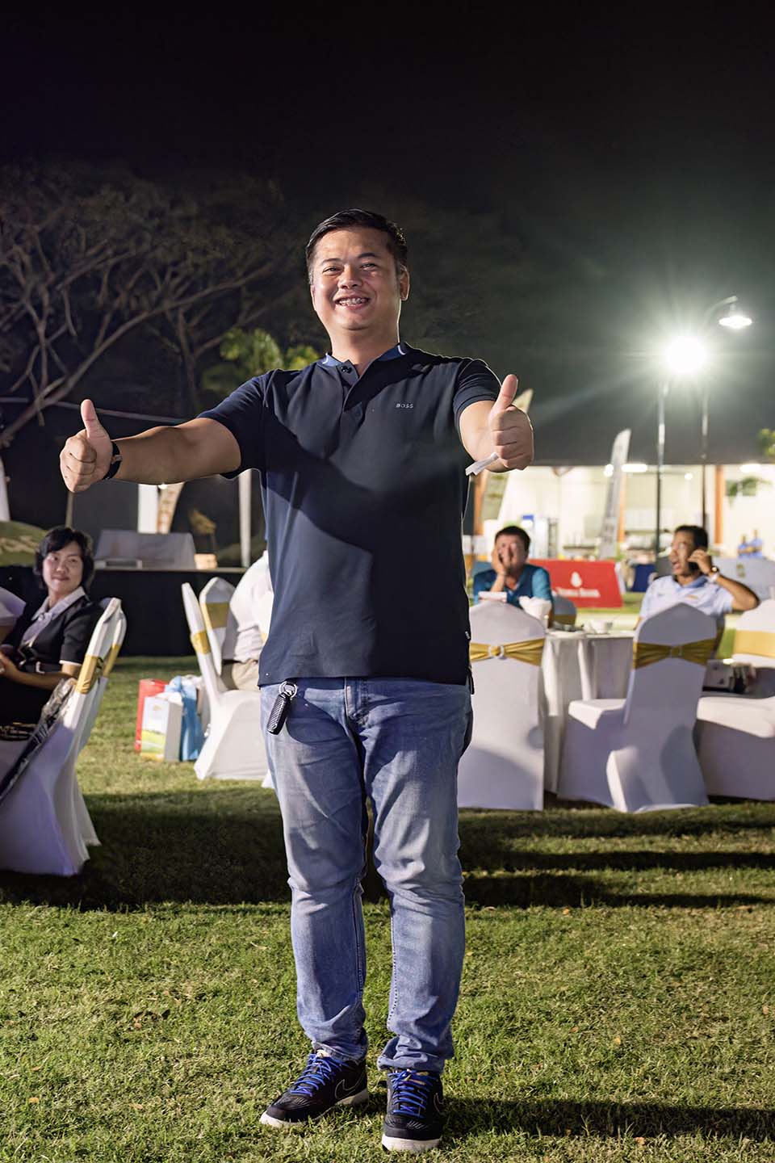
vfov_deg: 45.4
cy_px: 582
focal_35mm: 43
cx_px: 388
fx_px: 1388
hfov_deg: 31.2
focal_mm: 43
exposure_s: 1/200
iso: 20000
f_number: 4
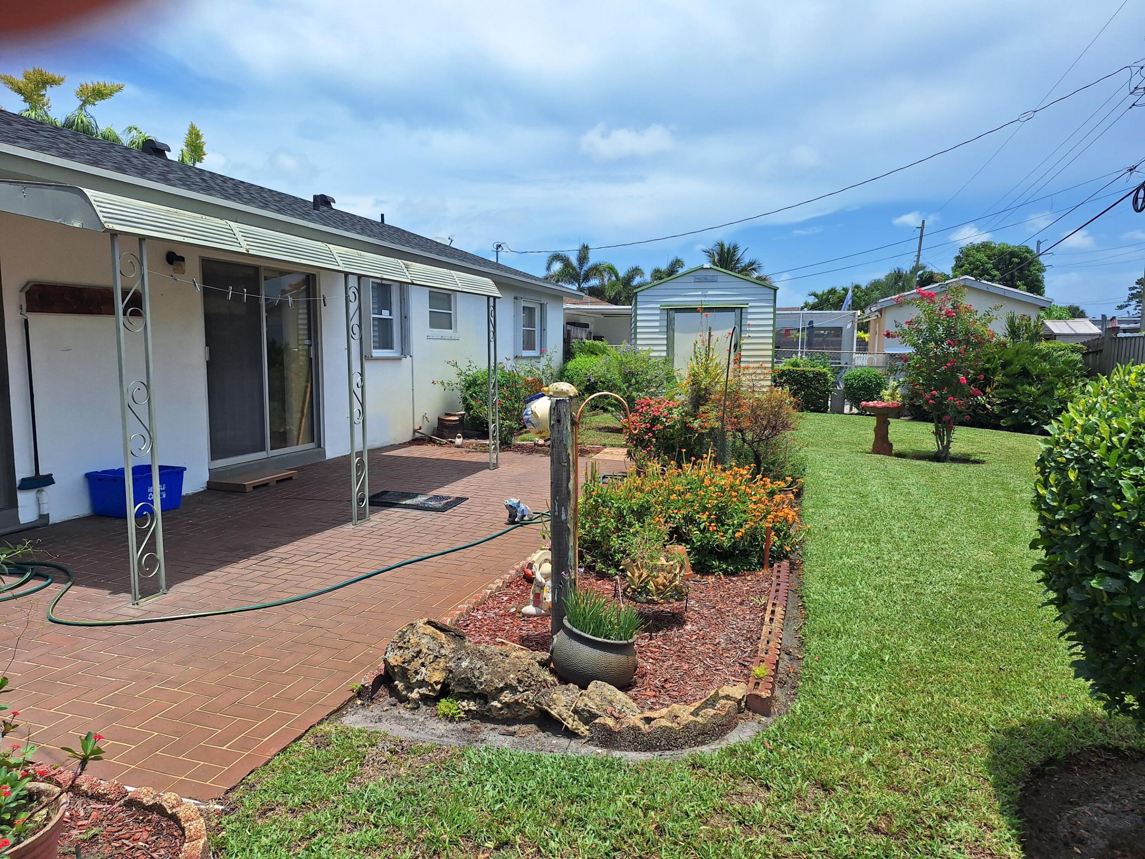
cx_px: 572
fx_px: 761
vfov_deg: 58.9
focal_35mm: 23
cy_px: 430
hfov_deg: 73.9
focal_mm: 5.54
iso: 40
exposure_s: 1/4167
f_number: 1.8
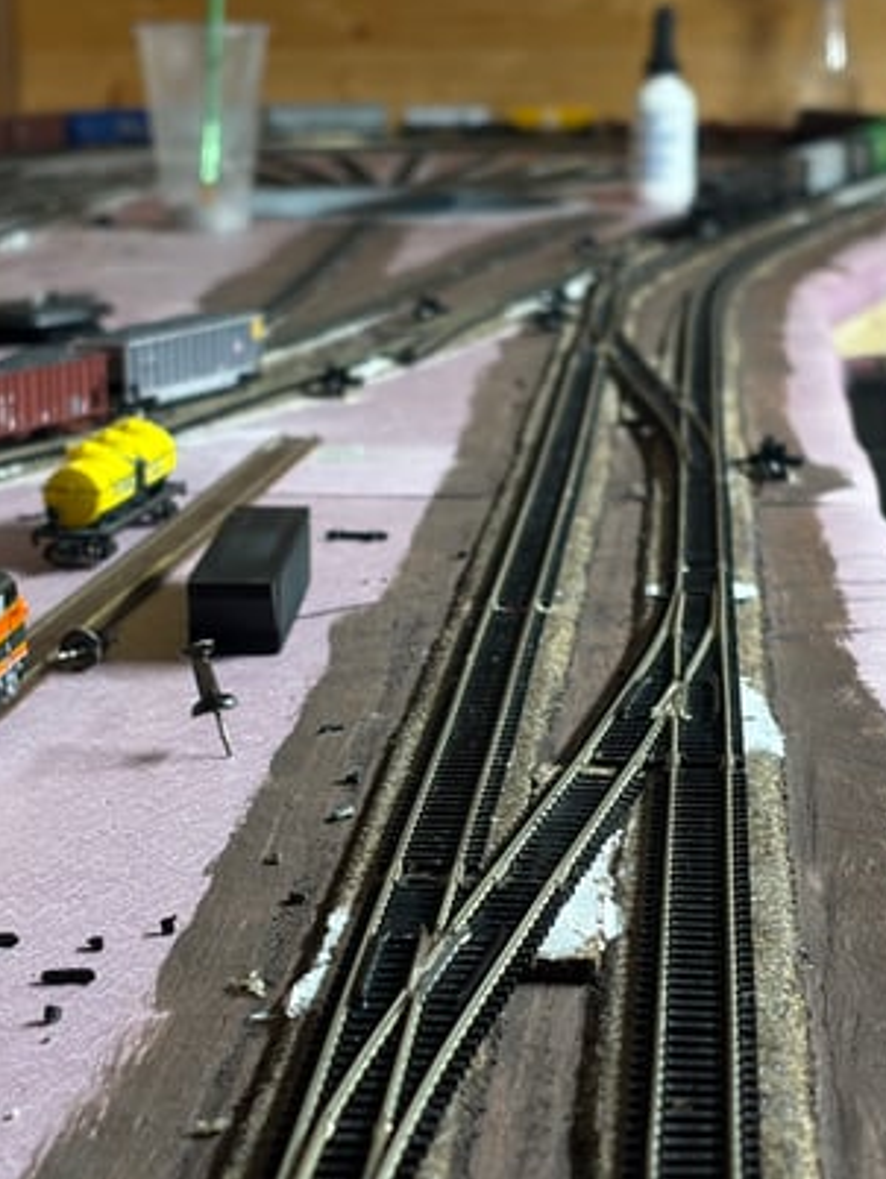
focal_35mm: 92
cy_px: 675
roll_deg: +0.5
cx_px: 469
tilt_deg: -11.8
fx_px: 3136
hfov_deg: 16.1
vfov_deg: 21.3
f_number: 1.6
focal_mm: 5.96
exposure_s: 1/60
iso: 80
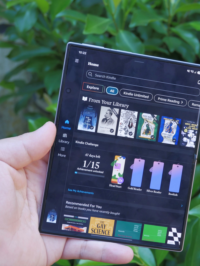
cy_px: 132
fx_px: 624
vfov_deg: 24.1
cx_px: 153
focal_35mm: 81
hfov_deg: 18.1
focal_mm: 30
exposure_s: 1/80
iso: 200
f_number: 5.3
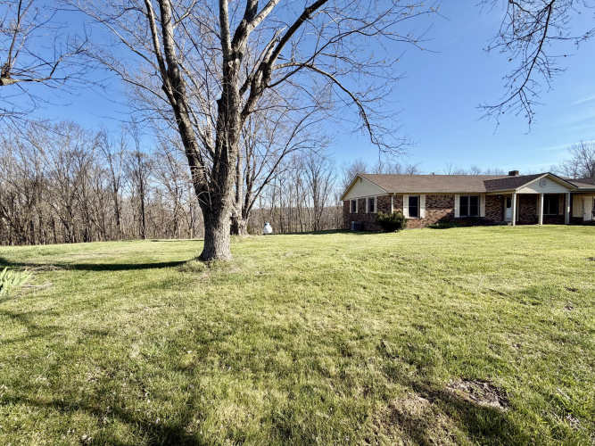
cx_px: 298
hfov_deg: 102.1
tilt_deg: -2.6
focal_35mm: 14
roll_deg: +1.6
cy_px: 223
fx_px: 241
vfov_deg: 85.7
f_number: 2.2
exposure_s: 1/770
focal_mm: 2.22
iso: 32
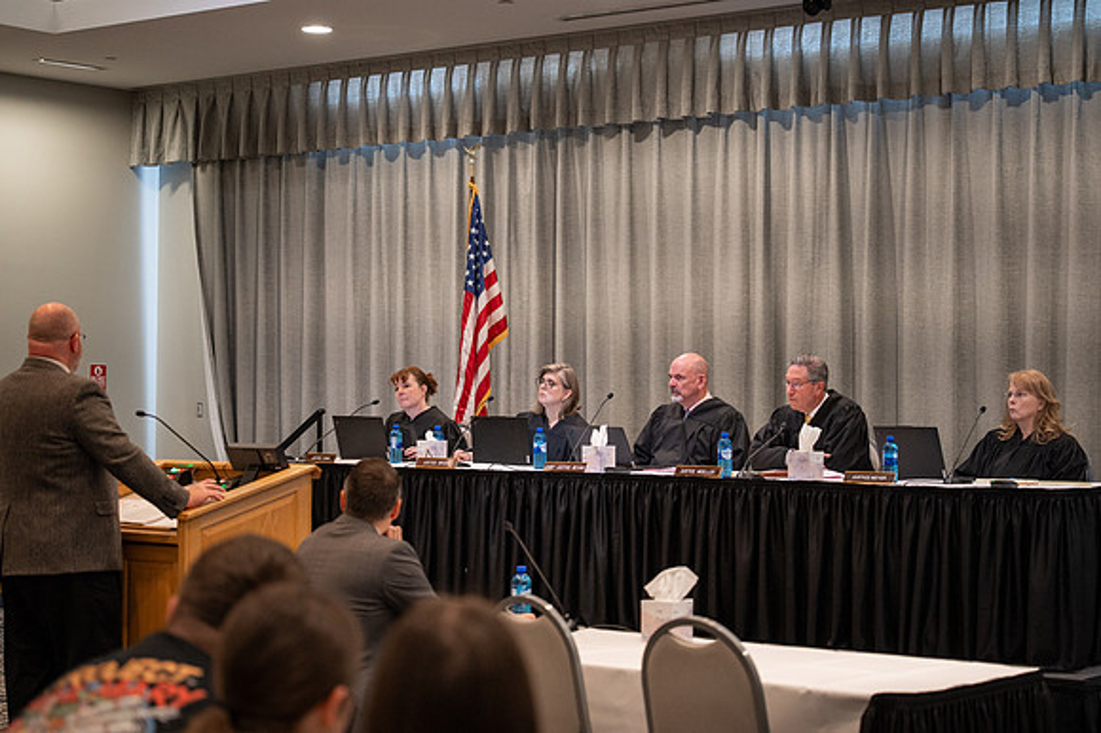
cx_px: 550
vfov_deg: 19.3
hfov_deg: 28.6
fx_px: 2160
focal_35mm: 71
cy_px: 366
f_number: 2.8
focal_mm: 70
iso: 2000
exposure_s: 1/200
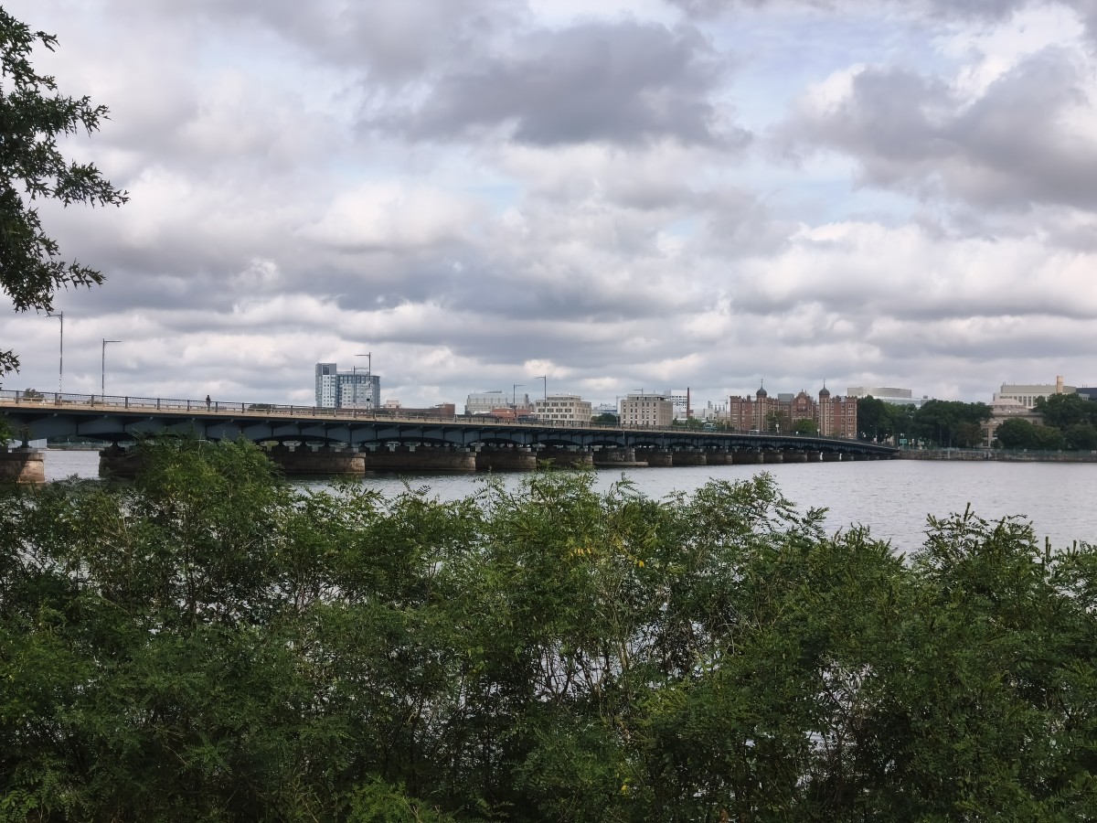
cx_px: 548
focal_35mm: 46
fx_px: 1458
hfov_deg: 41.2
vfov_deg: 31.5
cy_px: 412
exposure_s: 1/959
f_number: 1.7
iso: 50
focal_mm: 6.06
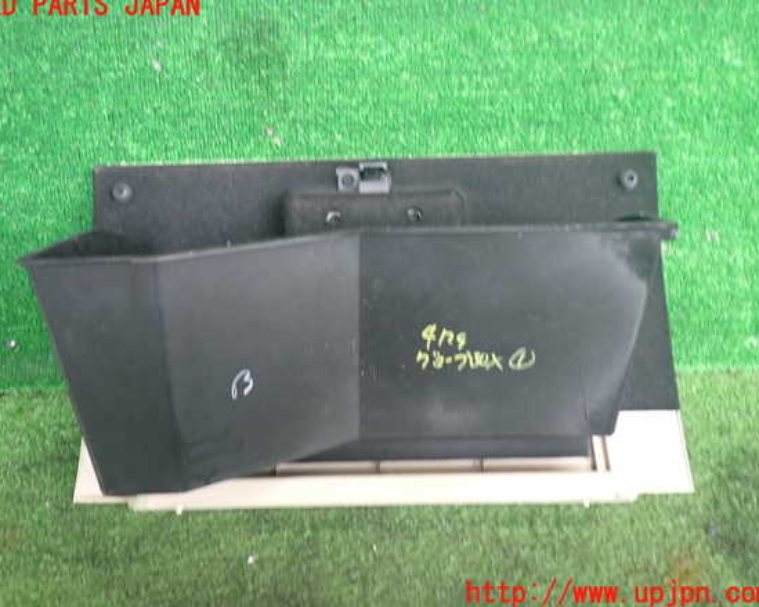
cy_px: 300
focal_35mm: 32
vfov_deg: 45.8
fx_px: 719
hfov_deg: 55.7
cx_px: 364
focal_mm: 5.4
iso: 250
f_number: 2.3
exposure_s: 1/30
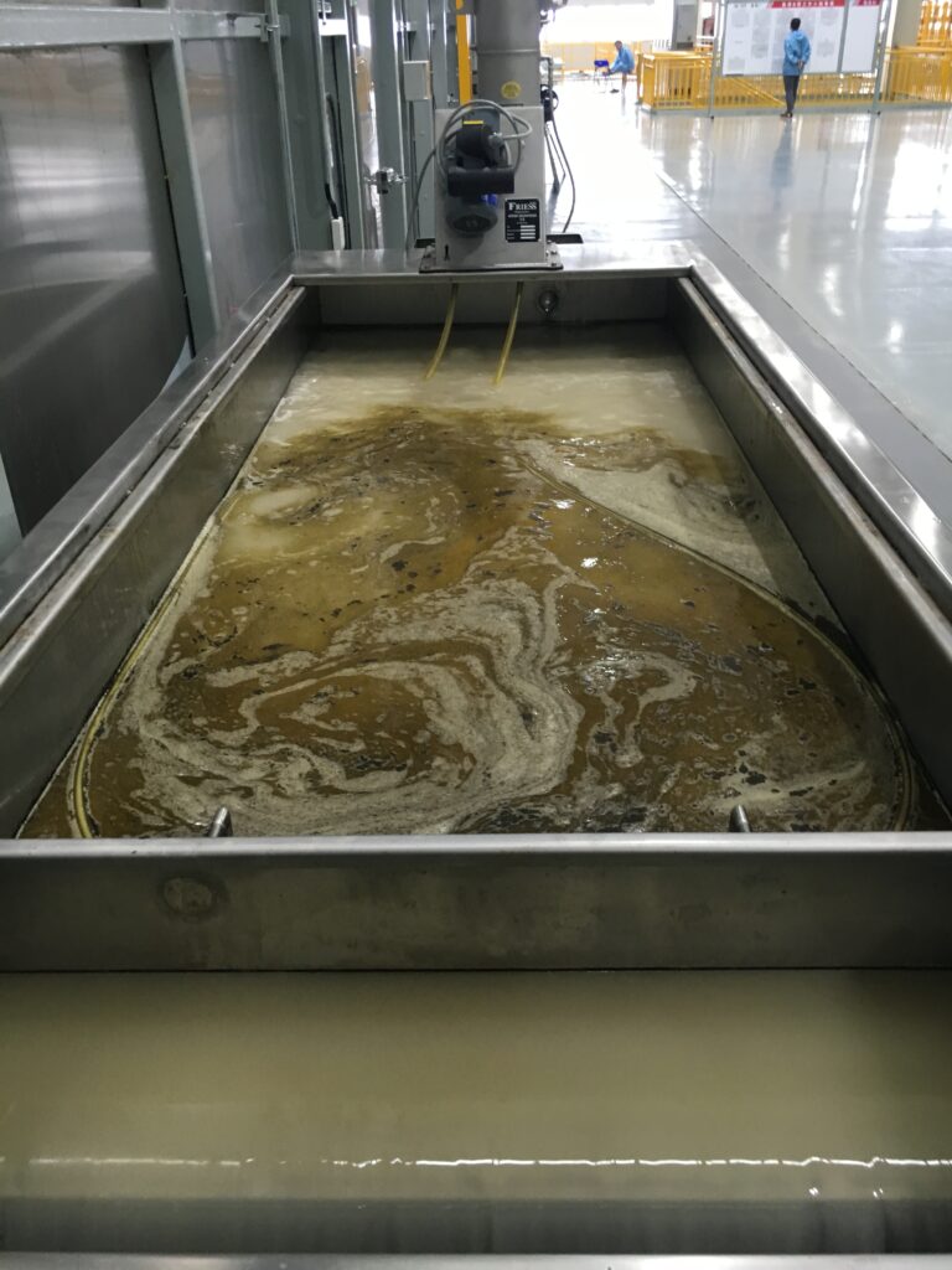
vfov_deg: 61.7
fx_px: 1063
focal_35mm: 29
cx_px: 476
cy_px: 635
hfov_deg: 48.2
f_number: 2.2
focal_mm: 4.15
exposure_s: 1/33
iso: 125
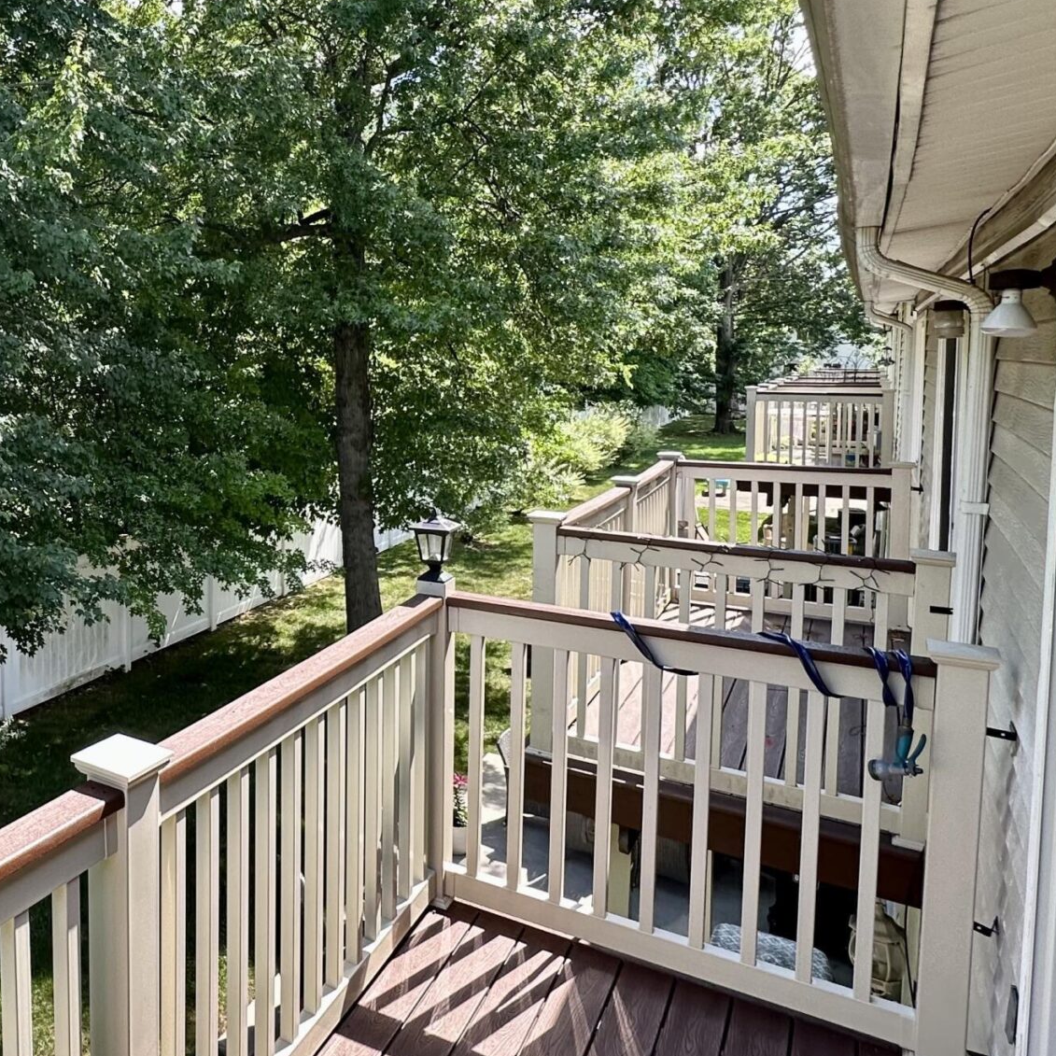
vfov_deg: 56.8
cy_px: 420
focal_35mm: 28
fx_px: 966
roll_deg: +0.1
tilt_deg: -5.1
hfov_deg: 51.8
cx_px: 142
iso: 40
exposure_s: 1/226
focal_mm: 2.22
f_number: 2.2
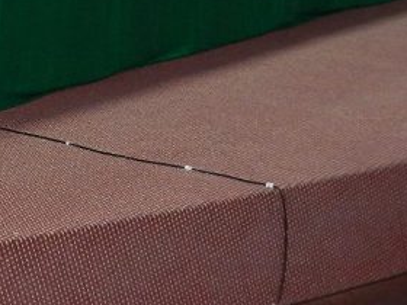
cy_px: -113
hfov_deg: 15.5
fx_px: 1376
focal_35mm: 117
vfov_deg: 12.2
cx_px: -214
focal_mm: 5.6
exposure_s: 1/30
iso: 400
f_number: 3.7
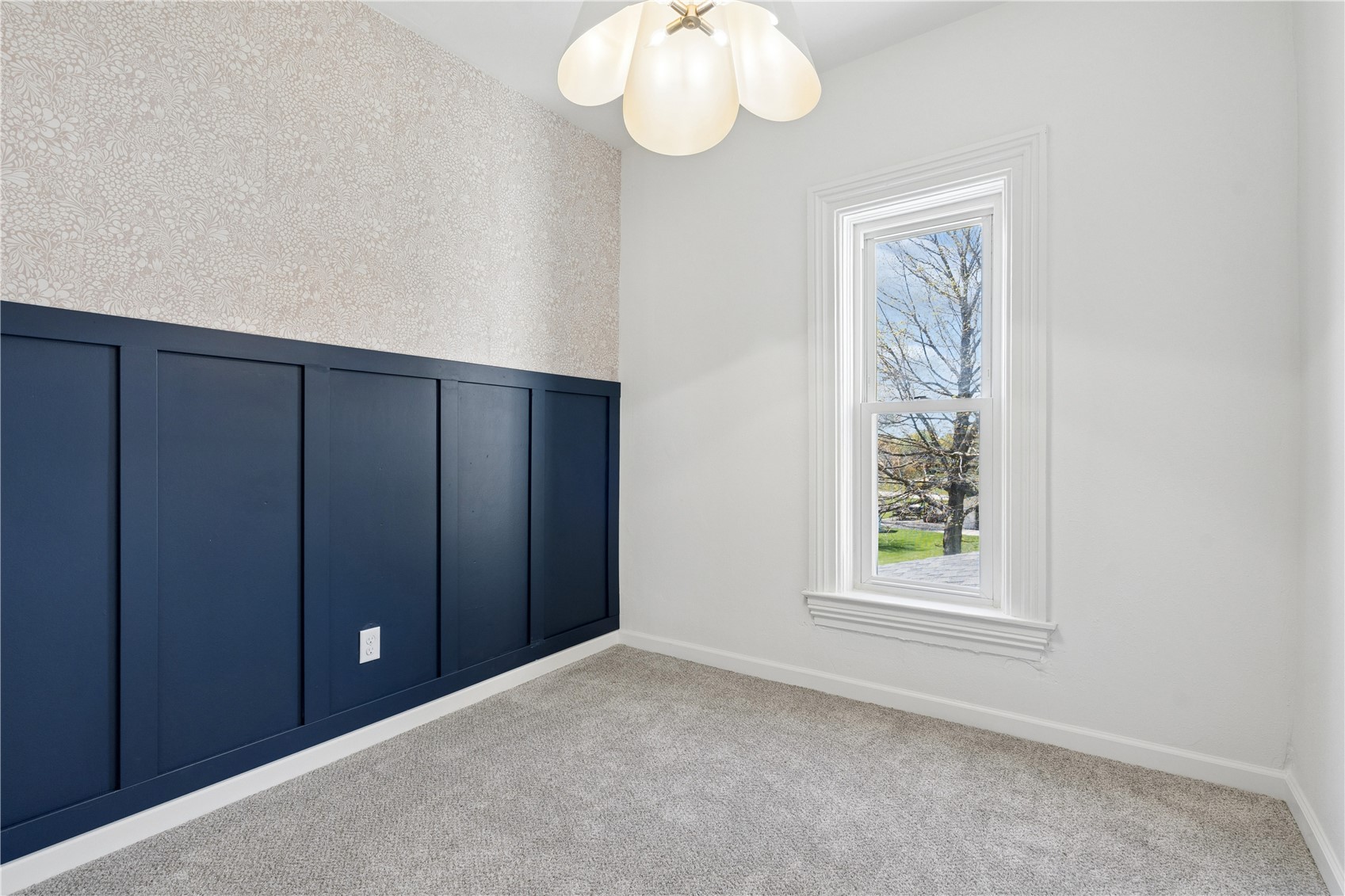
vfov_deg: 73.7
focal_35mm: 16
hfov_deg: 96.7
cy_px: 448
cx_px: 672
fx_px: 598
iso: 800
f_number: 8
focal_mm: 16
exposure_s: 1/50
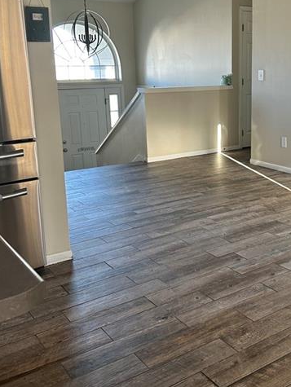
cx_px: 220
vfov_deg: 44.6
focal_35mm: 42
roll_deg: +0.8
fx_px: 470
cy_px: 161
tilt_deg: -13.2
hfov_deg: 33.7
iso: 125
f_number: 1.5
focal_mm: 5.7
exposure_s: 1/97
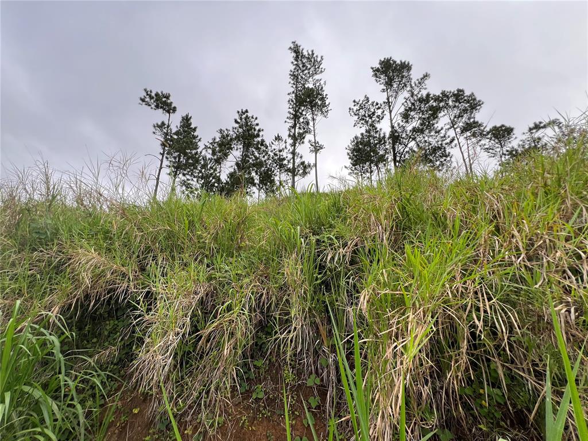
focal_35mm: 13
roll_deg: -0.7
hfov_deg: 106.2
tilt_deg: +18.3
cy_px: 220
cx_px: 294
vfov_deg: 89.9
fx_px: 221
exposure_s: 1/308
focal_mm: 1.57
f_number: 1.8
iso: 32
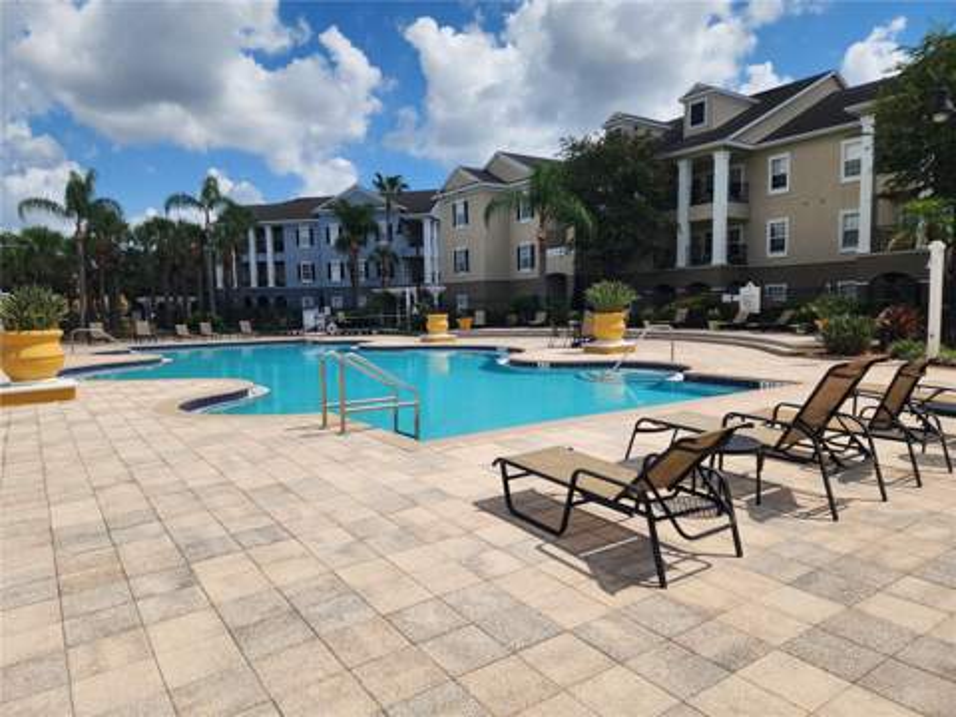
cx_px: 478
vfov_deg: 58.9
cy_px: 358
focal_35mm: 23
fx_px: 635
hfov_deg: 73.9
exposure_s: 1/2049
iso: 12
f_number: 1.8
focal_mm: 6.4
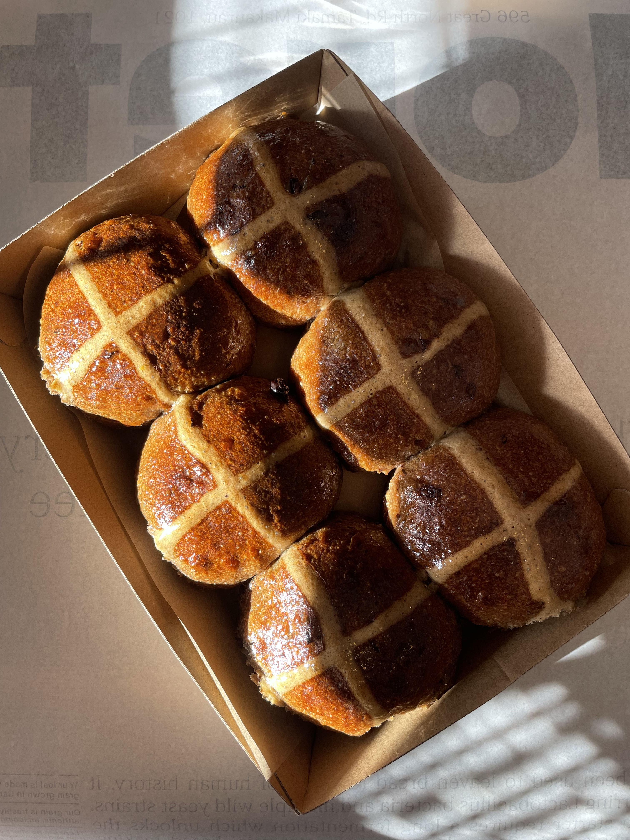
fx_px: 631
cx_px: 315
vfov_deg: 67.3
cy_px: 420
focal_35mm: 26
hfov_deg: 53.1
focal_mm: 4.2
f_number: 1.6
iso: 32
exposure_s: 1/247
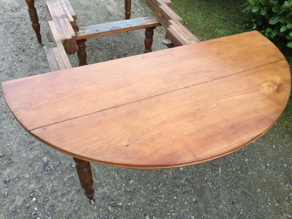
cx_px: 146
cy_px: 110
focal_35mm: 29
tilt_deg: -46.7
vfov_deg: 48.2
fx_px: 245
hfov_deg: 61.7
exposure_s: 1/33
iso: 32
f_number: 2.2
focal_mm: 4.15
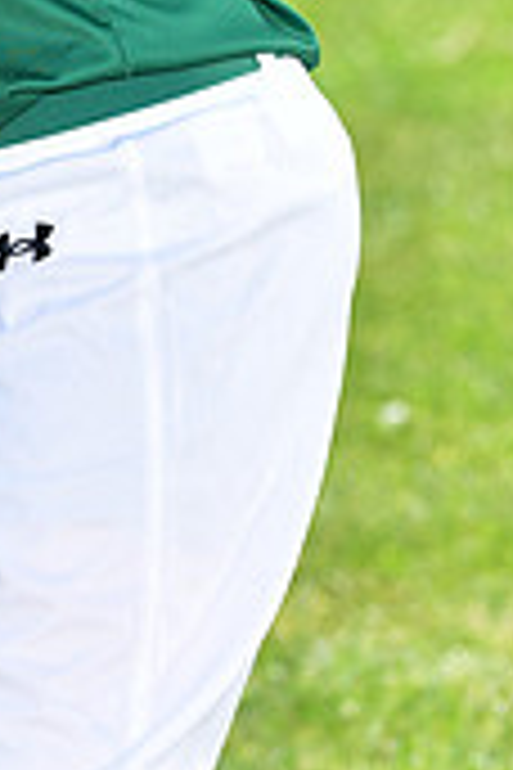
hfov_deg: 3.4
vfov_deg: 5.0
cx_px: -101
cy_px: -288
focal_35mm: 406
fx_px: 8678
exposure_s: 1/250
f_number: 5
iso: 100
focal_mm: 120
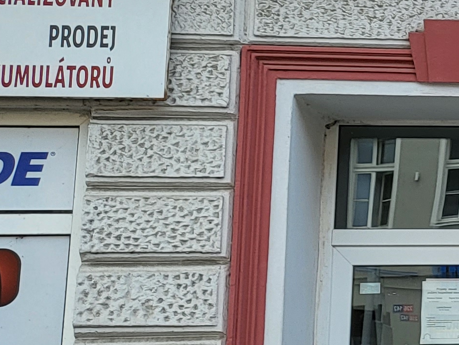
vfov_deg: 13.4
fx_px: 1459
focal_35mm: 110
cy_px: 106
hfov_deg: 14.5
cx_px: 950
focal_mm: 4.25
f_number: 1.8
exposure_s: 1/724
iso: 50
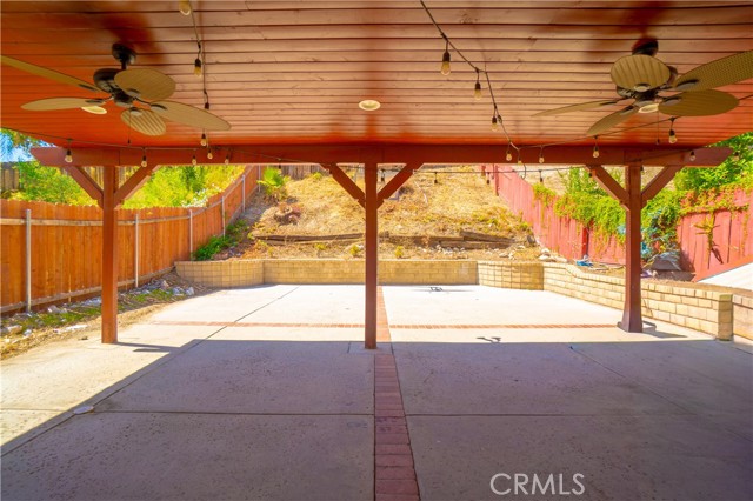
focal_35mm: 15
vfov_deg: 77.3
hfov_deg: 100.4
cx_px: 376
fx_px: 314
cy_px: 250
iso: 100
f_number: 7.1
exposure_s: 1/125
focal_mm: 10
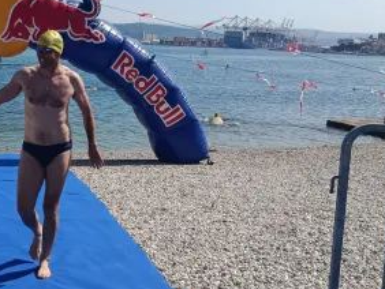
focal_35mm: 51
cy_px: 93
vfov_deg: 28.4
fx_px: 568
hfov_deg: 35.9
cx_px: 63
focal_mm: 5.24
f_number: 1.7
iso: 52
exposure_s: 1/792
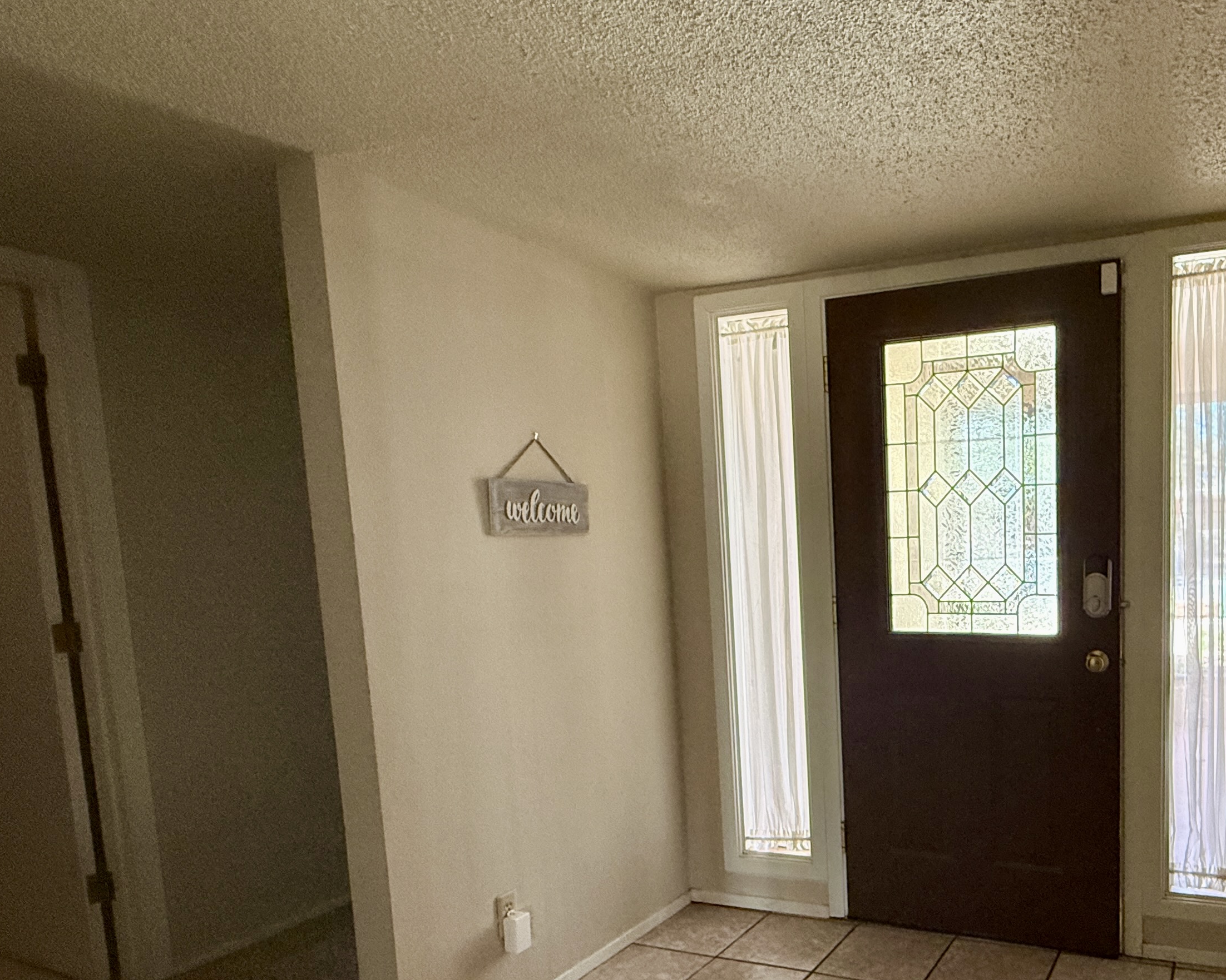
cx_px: 920
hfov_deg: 64.0
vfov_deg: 55.7
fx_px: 907
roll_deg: +1.1
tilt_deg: -6.1
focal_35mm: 25
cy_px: 643
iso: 250
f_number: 2.2
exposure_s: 1/99
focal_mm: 2.22
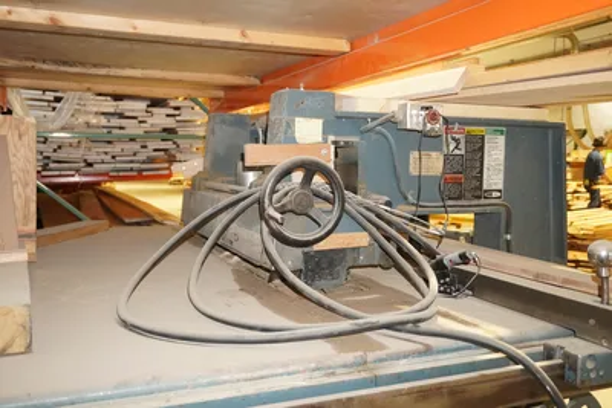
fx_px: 561
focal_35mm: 33
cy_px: 204
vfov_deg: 40.0
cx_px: 306
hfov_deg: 57.2
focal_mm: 22
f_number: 4
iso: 3200
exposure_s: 1/100
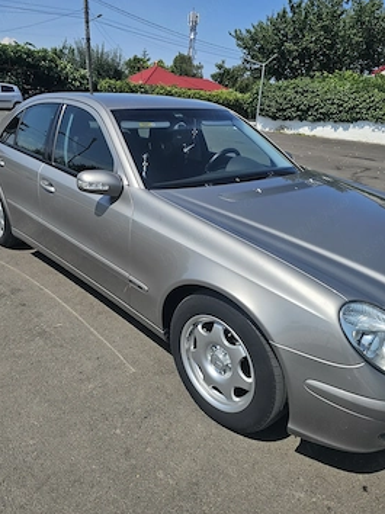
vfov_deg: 67.3
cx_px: 169
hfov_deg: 52.9
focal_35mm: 26
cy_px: 256
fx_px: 386
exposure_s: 1/976
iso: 10
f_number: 1.7
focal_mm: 6.3
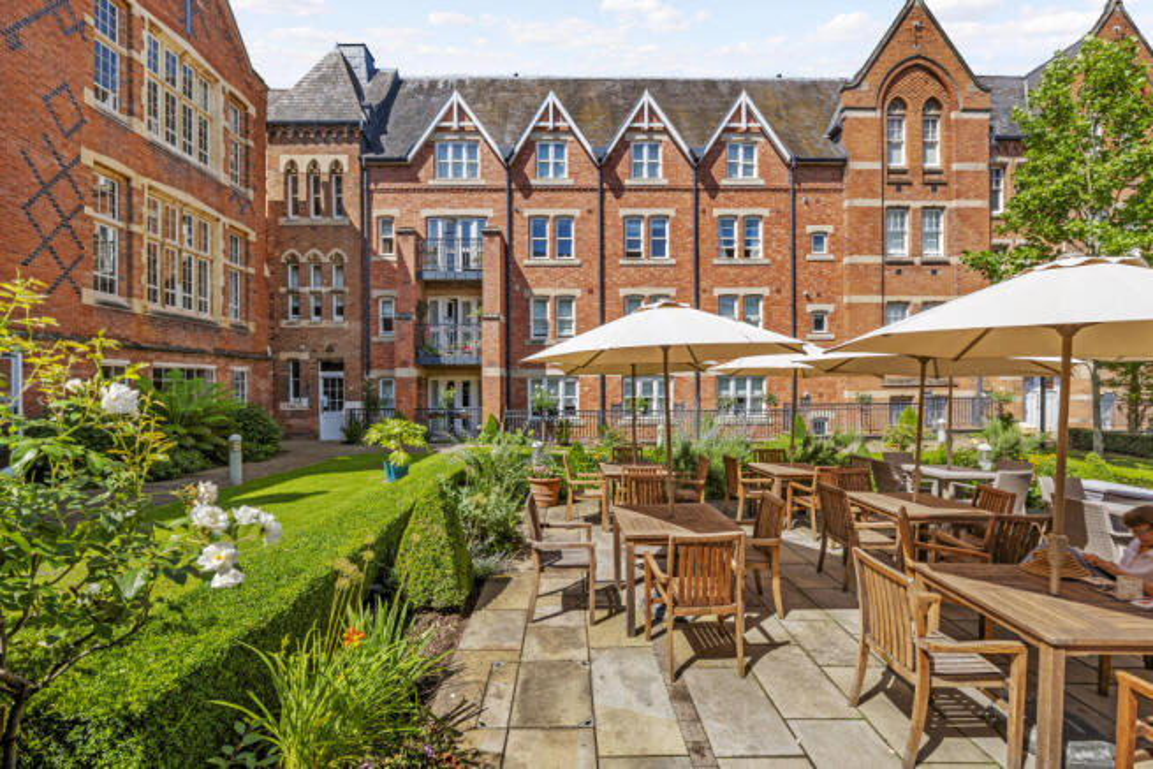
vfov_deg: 77.4
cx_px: 576
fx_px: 480
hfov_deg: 100.4
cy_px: 384
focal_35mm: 15
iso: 400
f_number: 11
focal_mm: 14
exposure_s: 1/400
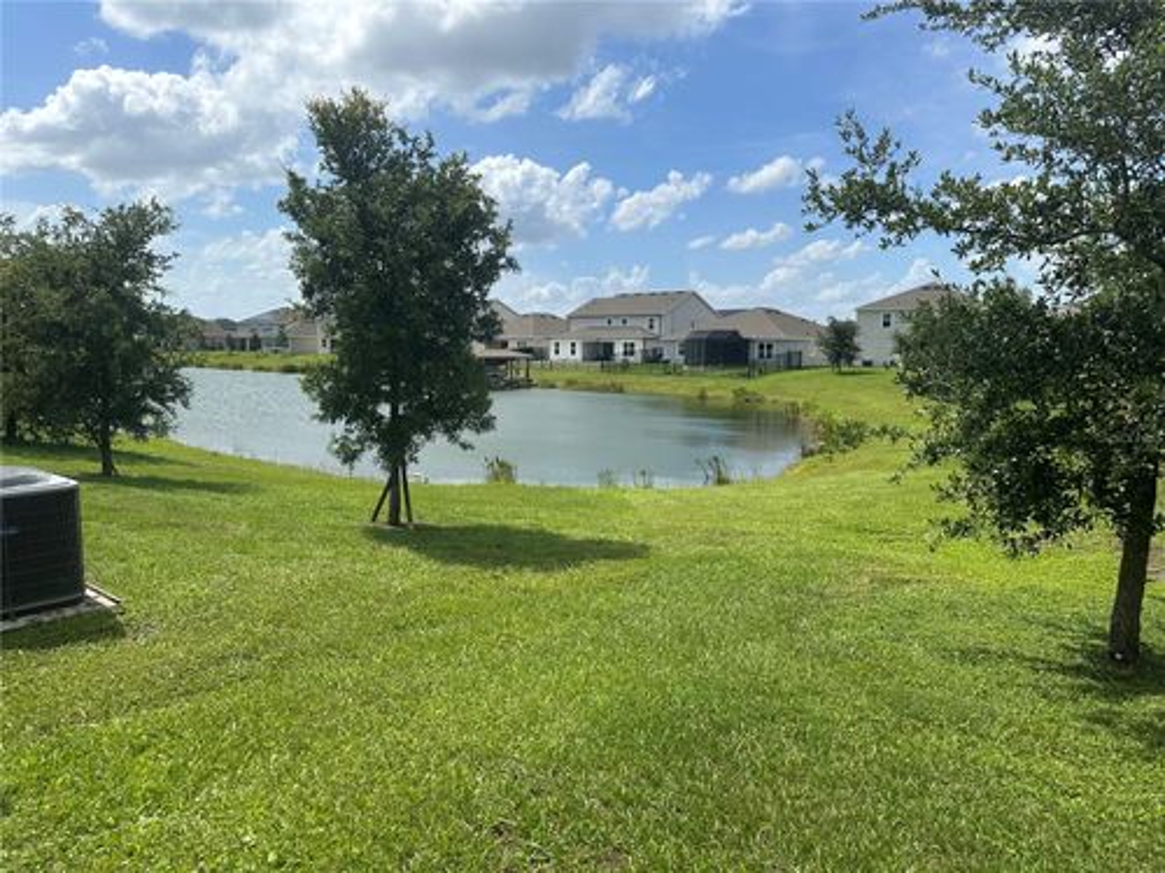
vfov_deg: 56.8
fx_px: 808
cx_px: 582
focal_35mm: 24
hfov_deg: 71.6
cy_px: 436
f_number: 1.78
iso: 80
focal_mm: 6.86
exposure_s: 1/5525
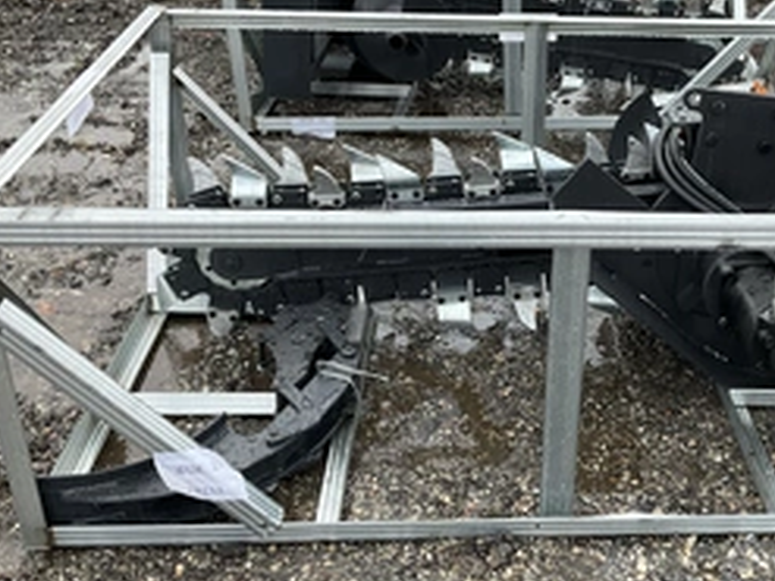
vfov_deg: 30.8
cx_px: 540
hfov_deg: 39.8
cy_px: 264
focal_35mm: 47
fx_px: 1052
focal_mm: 3
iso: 64
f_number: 1.8
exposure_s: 1/64
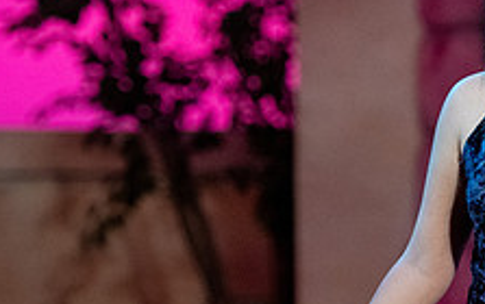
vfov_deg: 3.8
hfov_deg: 6.1
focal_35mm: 344
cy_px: 218
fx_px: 4553
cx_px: 446
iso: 6400
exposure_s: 1/250
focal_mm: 130
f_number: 2.8
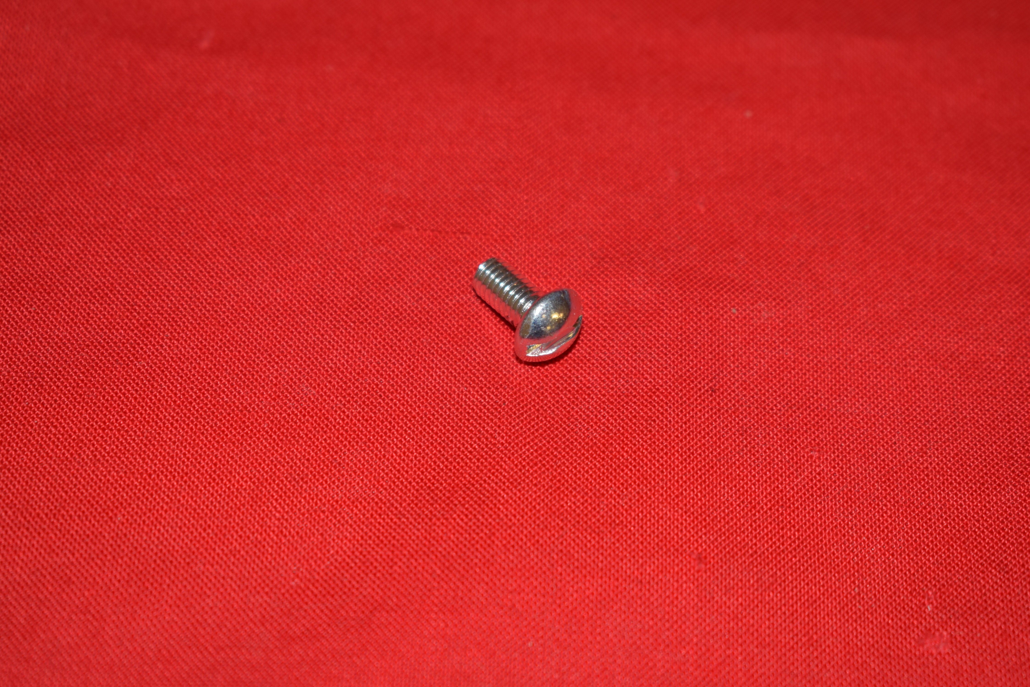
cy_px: 344
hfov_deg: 24.6
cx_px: 515
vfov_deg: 16.6
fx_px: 2361
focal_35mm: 82
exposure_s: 1/25
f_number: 5.6
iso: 160
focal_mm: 55
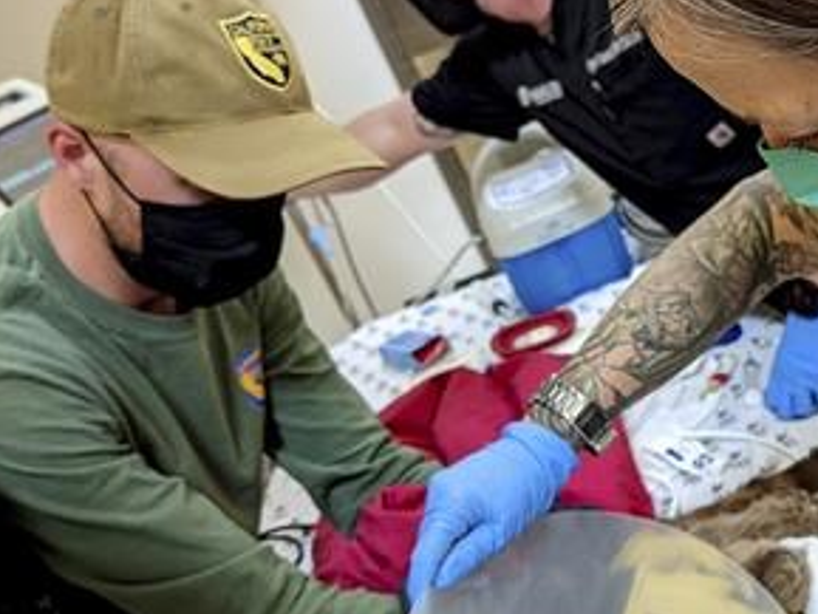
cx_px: 665
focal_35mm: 54
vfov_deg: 27.0
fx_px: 1277
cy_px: 364
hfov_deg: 34.3
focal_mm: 6.81
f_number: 1.85
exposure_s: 1/120
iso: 136
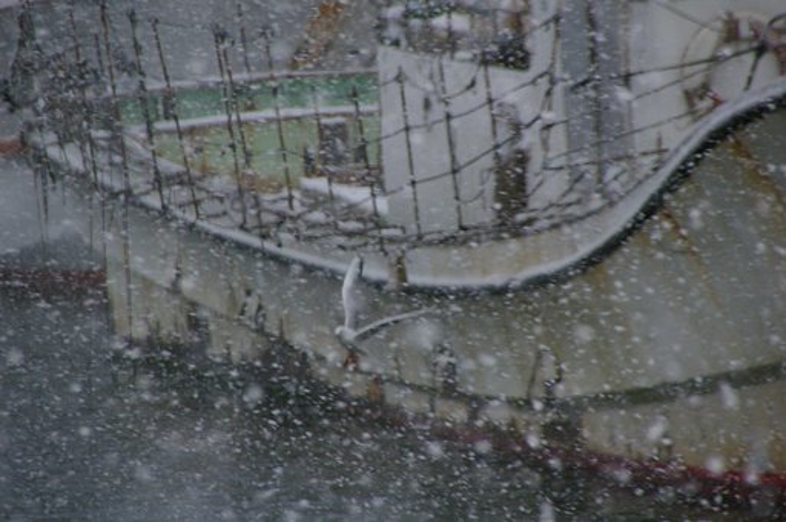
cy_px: 261
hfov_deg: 5.5
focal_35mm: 375
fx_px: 8177
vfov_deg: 3.7
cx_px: 393
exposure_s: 1/320
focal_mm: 250
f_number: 7.1
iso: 800
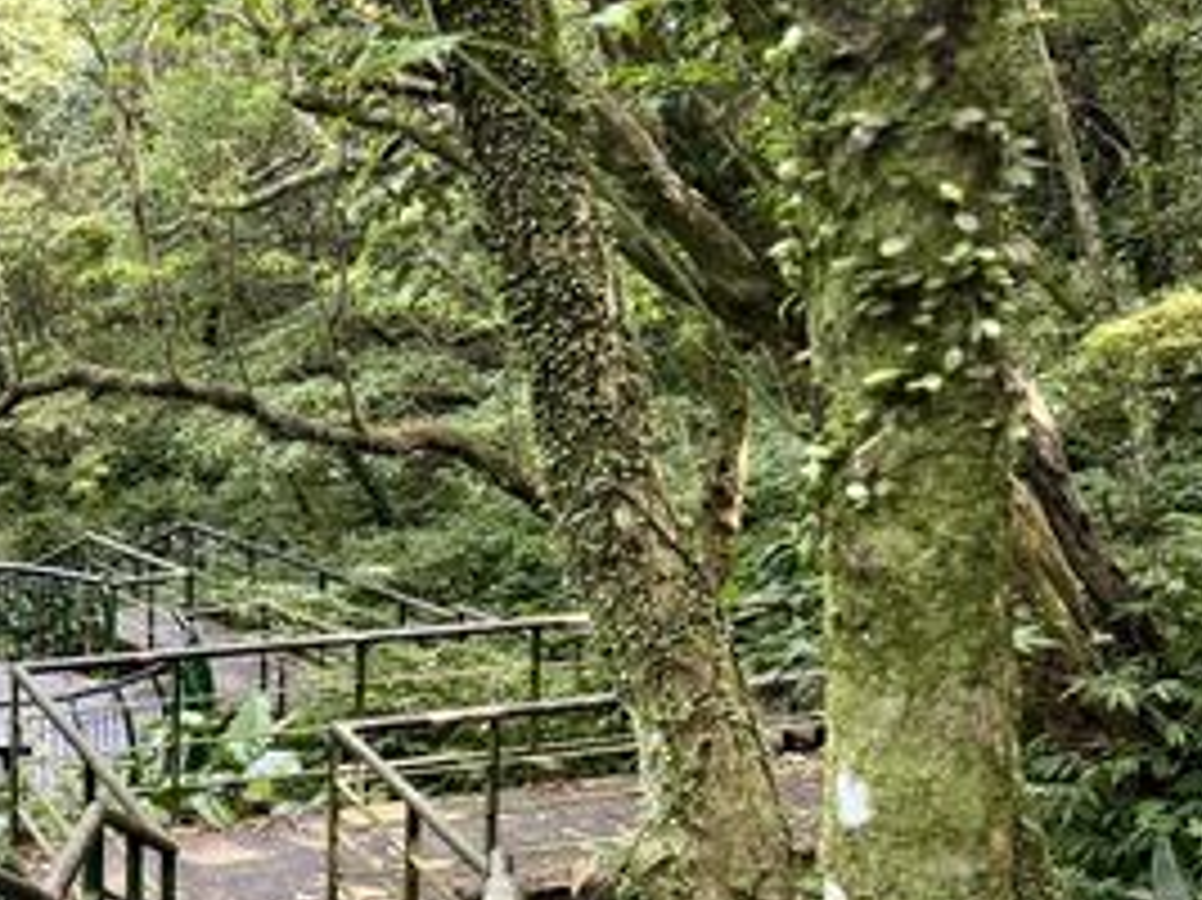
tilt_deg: -6.9
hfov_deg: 32.0
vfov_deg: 26.9
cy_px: 315
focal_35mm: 54
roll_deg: -0.7
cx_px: -72
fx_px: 1874
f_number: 1.78
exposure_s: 1/107
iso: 200
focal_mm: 6.76
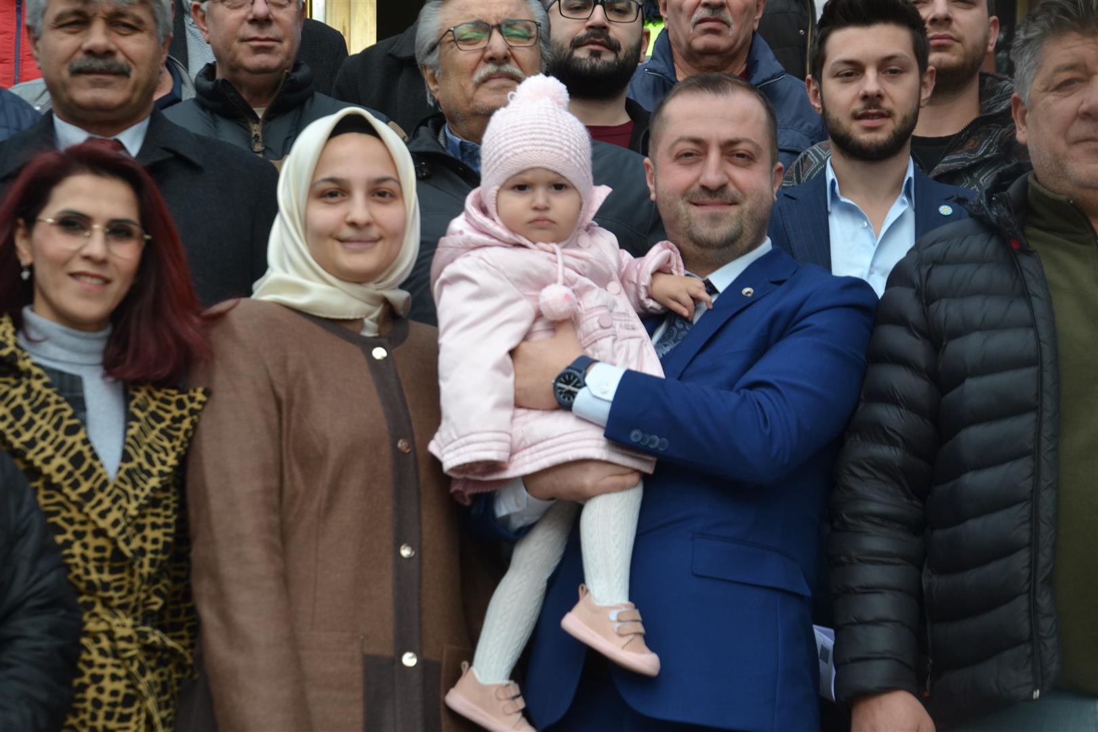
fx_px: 1830
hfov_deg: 33.4
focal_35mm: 60
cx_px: 549
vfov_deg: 22.6
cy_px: 366
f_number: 5.6
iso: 160
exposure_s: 1/125
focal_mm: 40
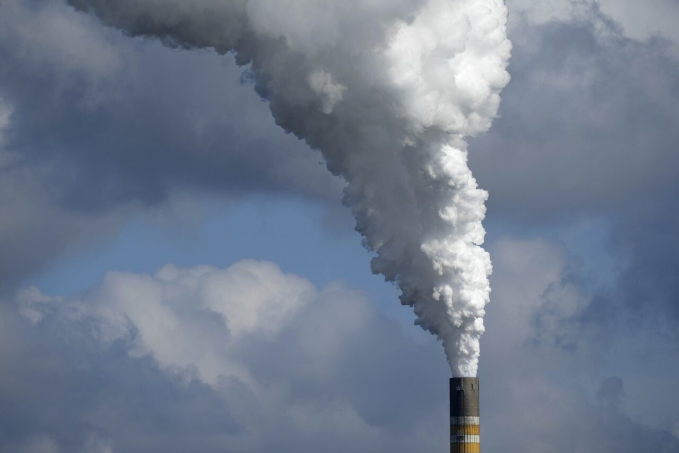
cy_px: 226
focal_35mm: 400
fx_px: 7543
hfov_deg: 5.2
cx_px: 340
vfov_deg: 3.4
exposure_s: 1/2500
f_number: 5
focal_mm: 400
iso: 200
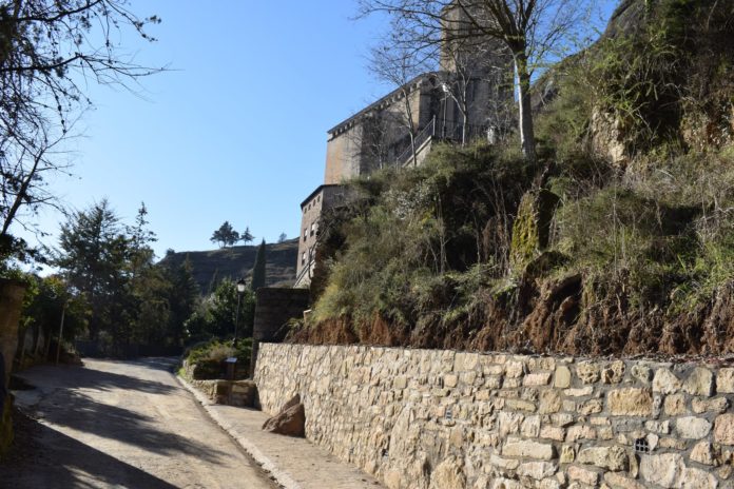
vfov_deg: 40.0
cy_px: 244
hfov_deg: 57.2
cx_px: 367
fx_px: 673
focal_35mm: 33
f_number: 8
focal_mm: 22
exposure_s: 1/200
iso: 100
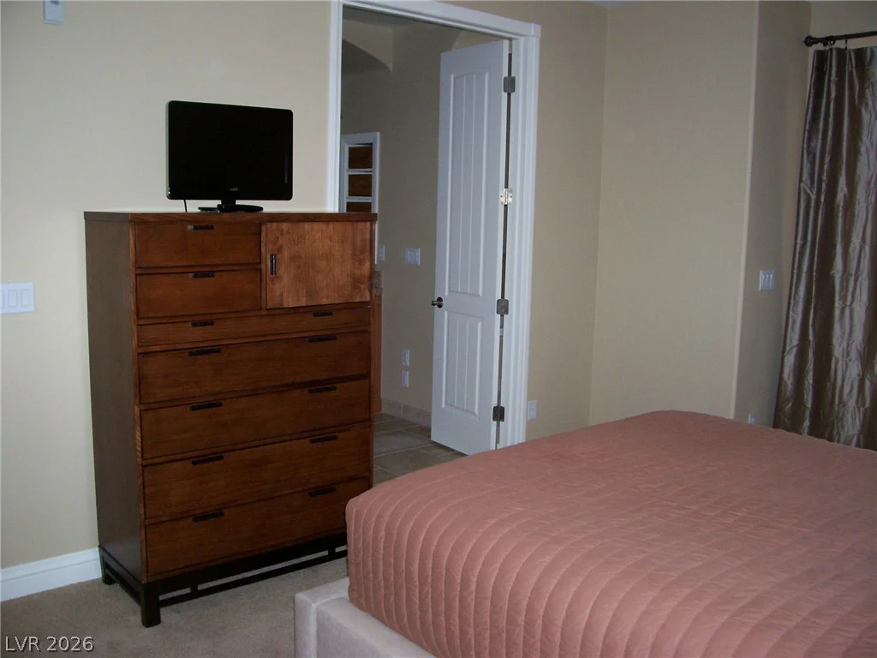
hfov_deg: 54.0
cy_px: 329
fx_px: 861
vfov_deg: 41.8
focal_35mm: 34
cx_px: 438
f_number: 2.7
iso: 140
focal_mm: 5.6
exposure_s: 1/112
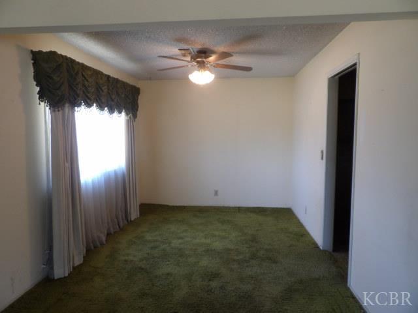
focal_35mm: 24
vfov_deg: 56.8
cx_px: 209
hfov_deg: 71.6
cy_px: 156
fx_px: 290
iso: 200
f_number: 2.8
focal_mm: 4.3
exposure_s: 1/26
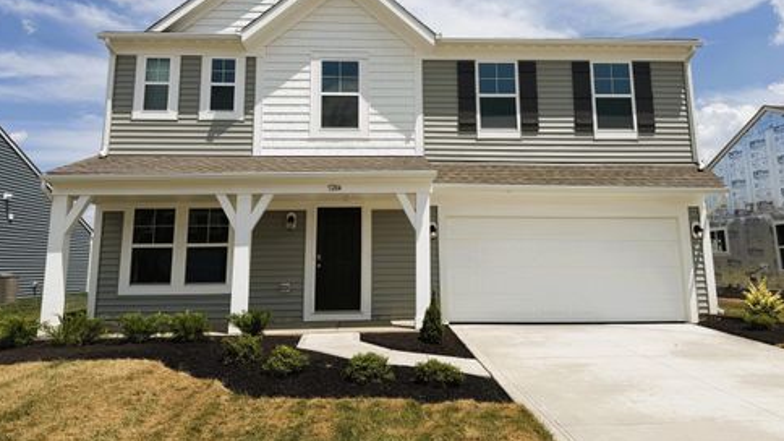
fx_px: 561
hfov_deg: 69.9
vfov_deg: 42.4
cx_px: 394
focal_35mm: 27
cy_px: 155
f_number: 1.78
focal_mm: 6.76
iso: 80
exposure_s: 1/11905
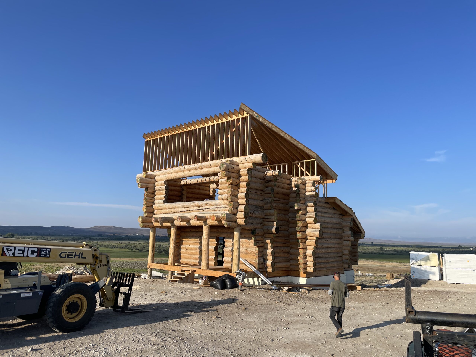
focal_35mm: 26
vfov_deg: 53.1
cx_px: 238
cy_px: 178
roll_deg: -1.3
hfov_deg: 67.3
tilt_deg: +10.3
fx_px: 358
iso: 32
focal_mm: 4.2
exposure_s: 1/2747
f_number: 1.6
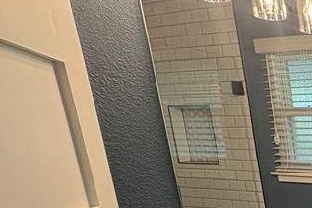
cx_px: 498
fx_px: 407
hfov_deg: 26.2
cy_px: 243
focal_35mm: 47
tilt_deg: -15.3
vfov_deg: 25.9
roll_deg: +1.2
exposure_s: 1/60
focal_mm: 2.22
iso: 200
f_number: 2.2
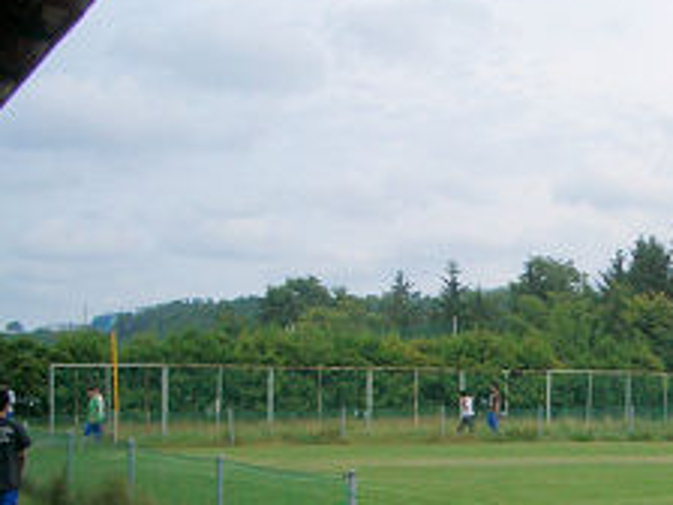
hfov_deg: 28.5
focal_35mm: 66
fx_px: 1283
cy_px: 359
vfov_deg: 22.1
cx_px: 580
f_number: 4.3
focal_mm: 5.8
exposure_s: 1/1000
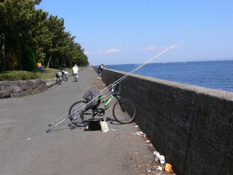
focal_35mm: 40
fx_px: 269
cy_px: 88
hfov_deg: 46.8
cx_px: 116
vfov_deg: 36.0
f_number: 11
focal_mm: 8.5
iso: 100
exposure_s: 1/125
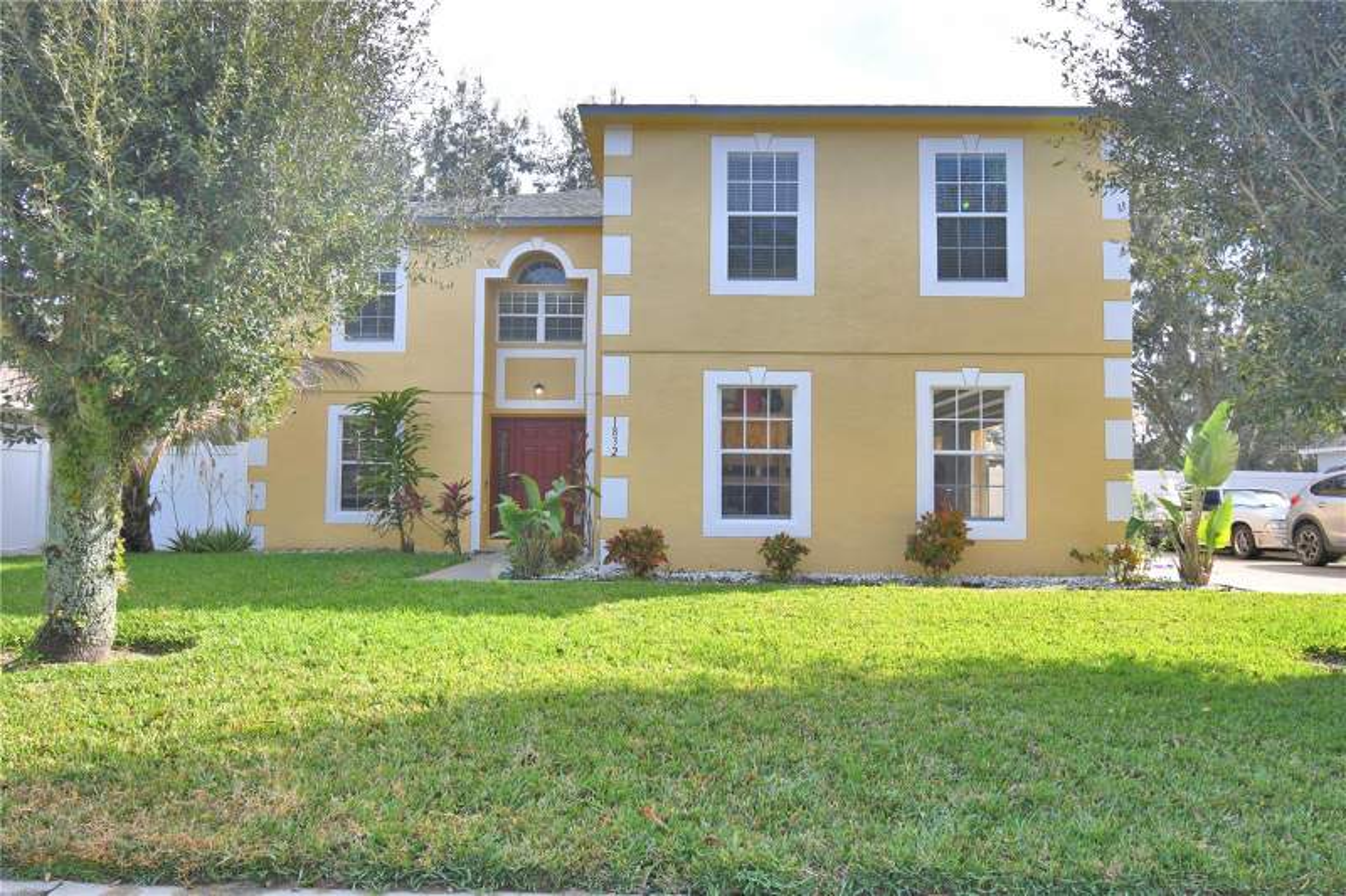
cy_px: 448
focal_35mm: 25
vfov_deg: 51.3
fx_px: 934
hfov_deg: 71.5
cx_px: 673
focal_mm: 17
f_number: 6.3
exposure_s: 1/160
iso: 100
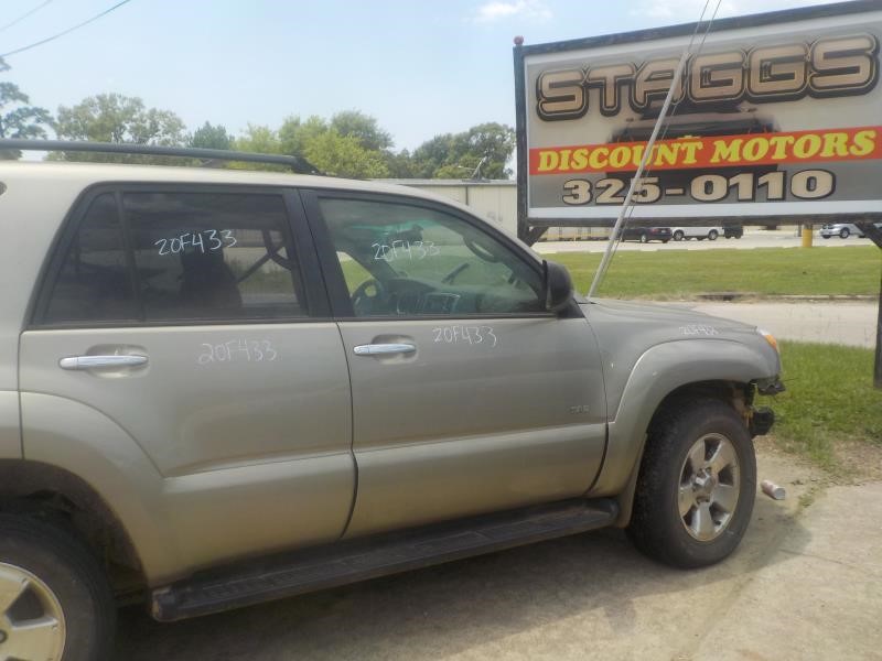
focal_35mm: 30
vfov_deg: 46.8
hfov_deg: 60.0
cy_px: 330
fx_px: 764
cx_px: 441
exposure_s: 1/1000
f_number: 3.3
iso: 125
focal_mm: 4.1
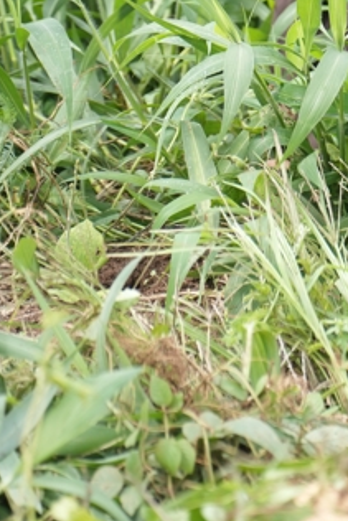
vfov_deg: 5.3
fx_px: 5634
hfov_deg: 3.5
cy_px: -243
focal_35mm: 389
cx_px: 371
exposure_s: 1/1000
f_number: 3.2
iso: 400
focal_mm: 126
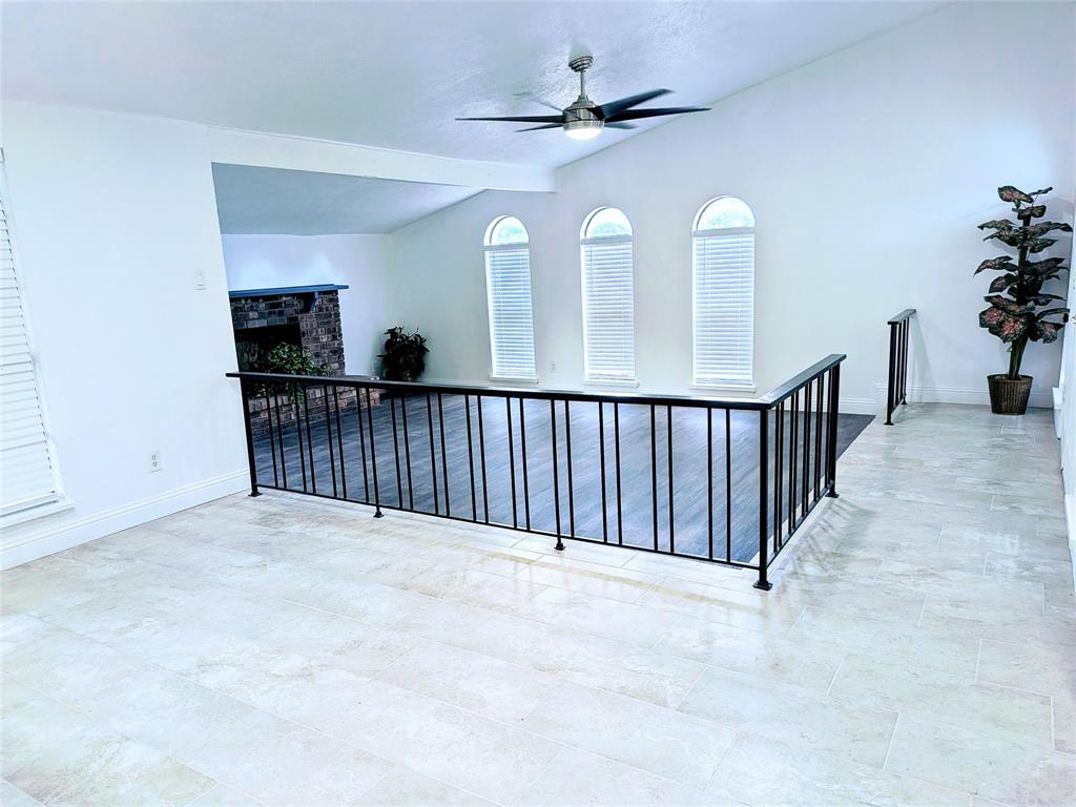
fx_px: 746
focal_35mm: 24
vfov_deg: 56.8
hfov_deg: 71.6
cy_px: 404
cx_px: 538
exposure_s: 1/324
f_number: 1.7
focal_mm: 4.53
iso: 32
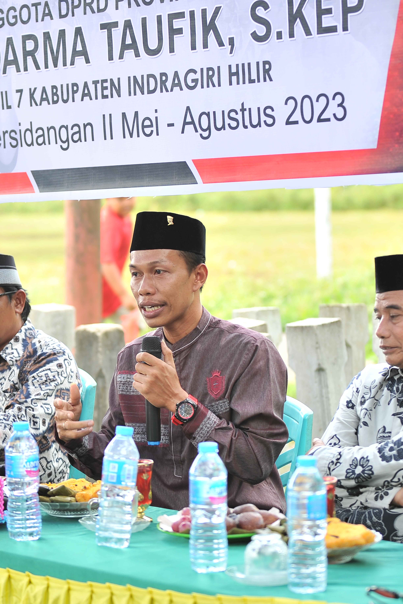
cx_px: 202
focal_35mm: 30
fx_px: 504
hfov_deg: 43.6
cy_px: 302
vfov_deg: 61.9
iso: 100
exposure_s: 1/200
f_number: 4
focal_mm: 20
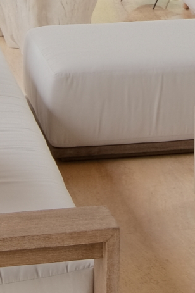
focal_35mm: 166
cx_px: 204
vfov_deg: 11.1
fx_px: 1351
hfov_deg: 8.2
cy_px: -326
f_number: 8
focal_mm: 20
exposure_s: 1/40
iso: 160
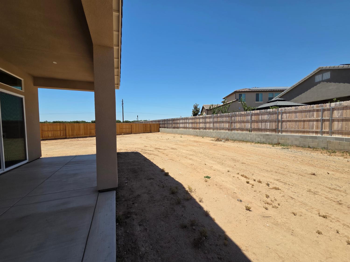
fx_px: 131
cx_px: 175
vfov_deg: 89.9
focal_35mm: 13
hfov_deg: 106.2
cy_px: 131
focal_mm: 2.2
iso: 50
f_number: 2.2
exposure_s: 1/2302
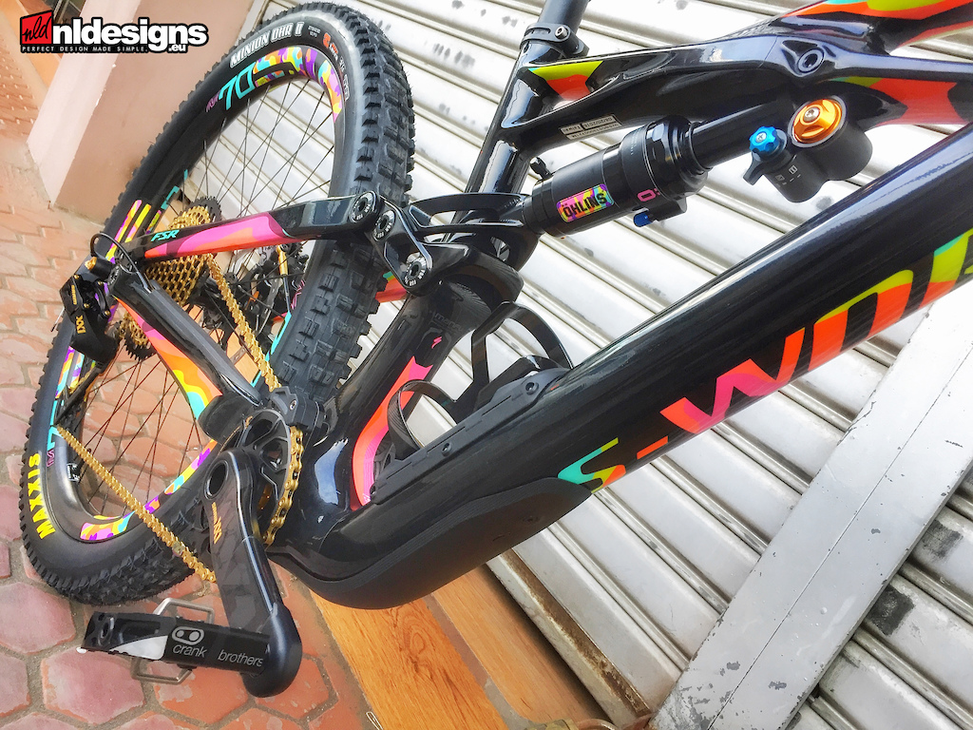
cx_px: 486
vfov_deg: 48.2
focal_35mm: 29
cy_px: 365
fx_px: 815
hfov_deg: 61.7
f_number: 2.2
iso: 80
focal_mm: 4.15
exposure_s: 1/30
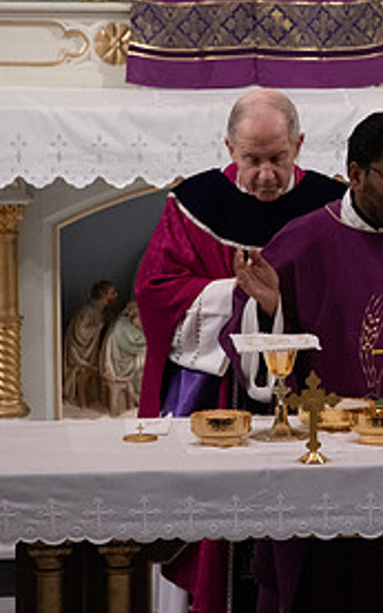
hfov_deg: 2.0
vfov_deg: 3.3
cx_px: 511
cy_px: 258
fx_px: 10711
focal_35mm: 641
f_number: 9
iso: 4000
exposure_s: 1/100
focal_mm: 300
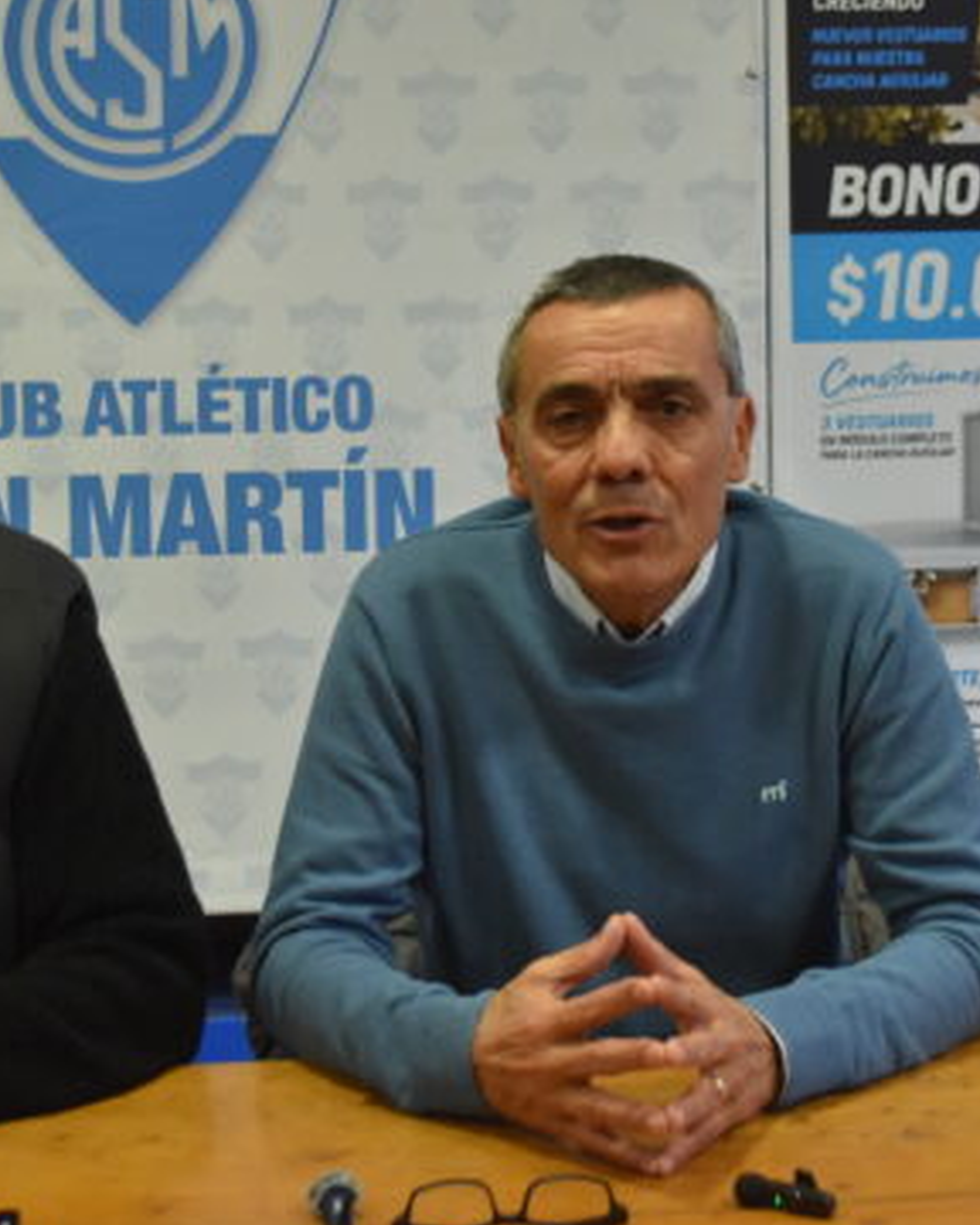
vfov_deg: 24.4
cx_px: 609
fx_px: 2828
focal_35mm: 78
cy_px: 453
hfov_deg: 19.6
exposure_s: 1/60
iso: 1100
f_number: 4.2
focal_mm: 26
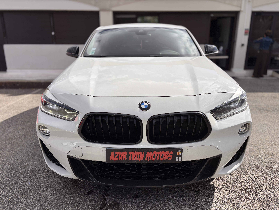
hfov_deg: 67.3
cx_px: 140
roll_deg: +0.8
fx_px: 210
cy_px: 105
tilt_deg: -16.7
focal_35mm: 26
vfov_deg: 53.1
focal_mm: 5.96
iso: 50
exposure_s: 1/4854
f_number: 1.6
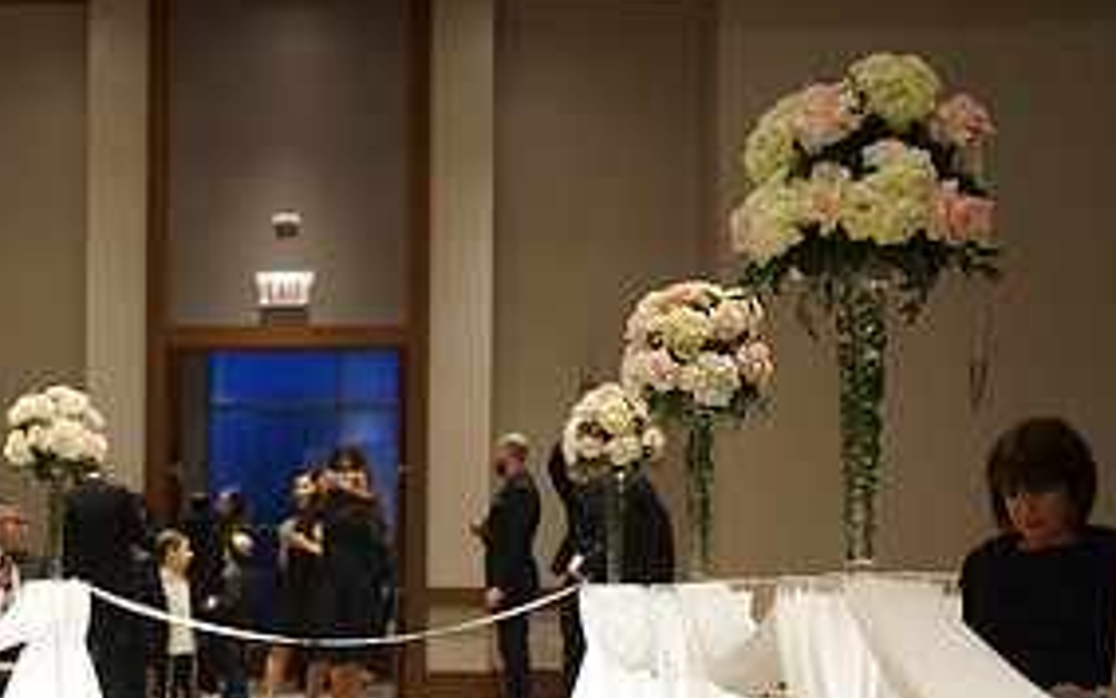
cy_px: 625
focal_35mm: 73
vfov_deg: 17.6
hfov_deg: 27.6
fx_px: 2221
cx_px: 217
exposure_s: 1/125
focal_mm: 35
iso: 800
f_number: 1.4
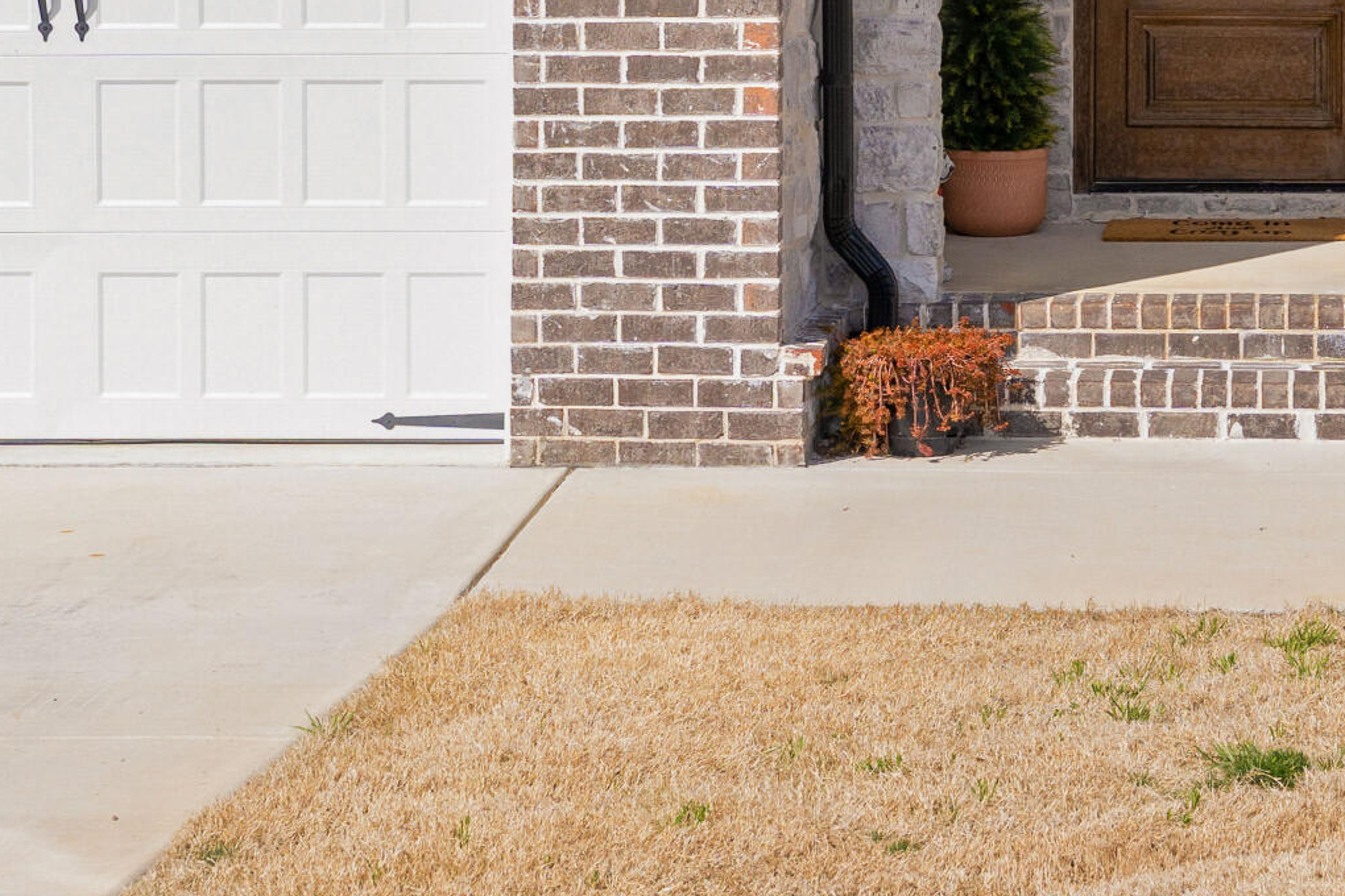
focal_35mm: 100
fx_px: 3736
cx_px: 1243
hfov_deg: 20.0
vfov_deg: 13.2
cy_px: -256
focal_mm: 34
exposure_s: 1/1250
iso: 320
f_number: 7.1
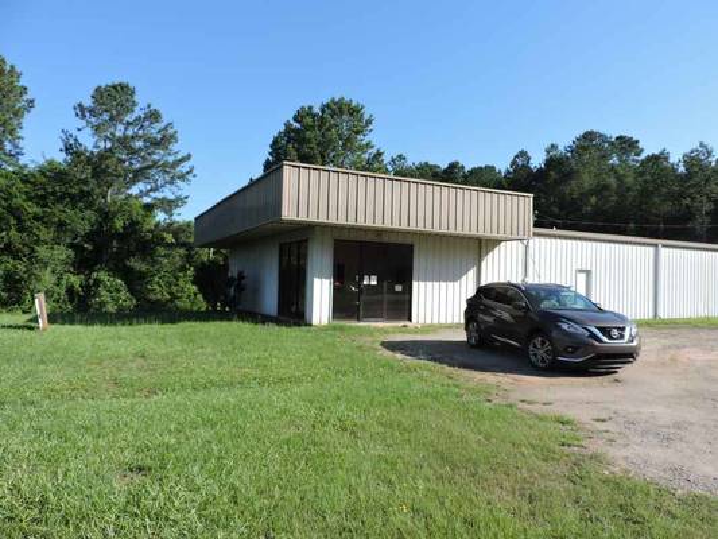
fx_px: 498
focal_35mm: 24
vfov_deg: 56.8
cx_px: 359
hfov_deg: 71.6
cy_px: 270
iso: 100
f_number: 3
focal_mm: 4.3
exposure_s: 1/800
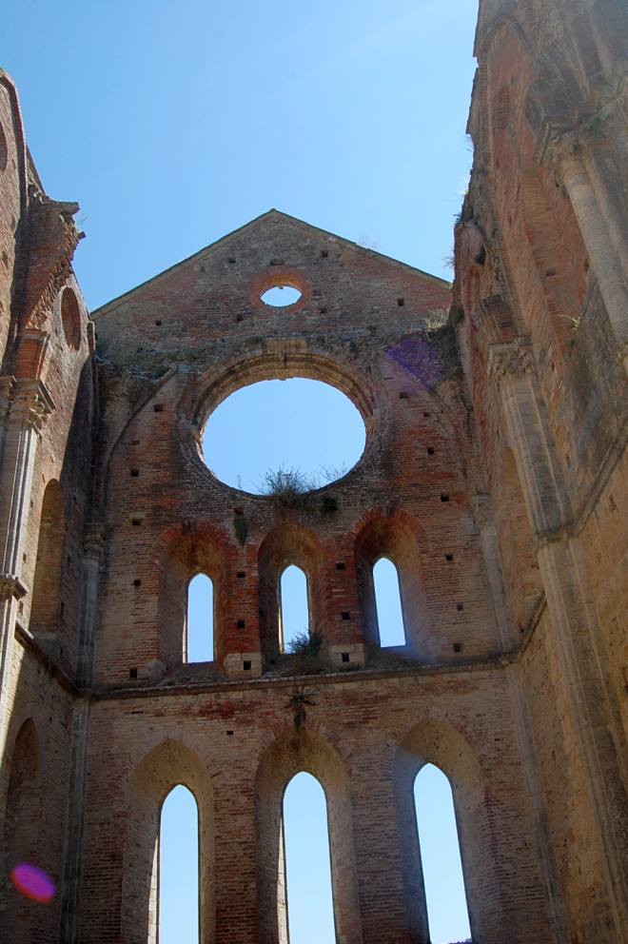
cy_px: 472
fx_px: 904
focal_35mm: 34
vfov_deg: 55.1
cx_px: 314
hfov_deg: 38.3
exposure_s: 1/250
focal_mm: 23
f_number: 10
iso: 280
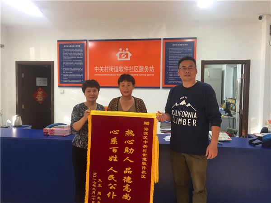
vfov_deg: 48.2
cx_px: 136
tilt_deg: -3.8
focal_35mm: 29
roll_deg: -1.0
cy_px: 102
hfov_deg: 61.7
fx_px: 227
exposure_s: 1/33
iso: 160
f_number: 2.2
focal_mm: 4.15
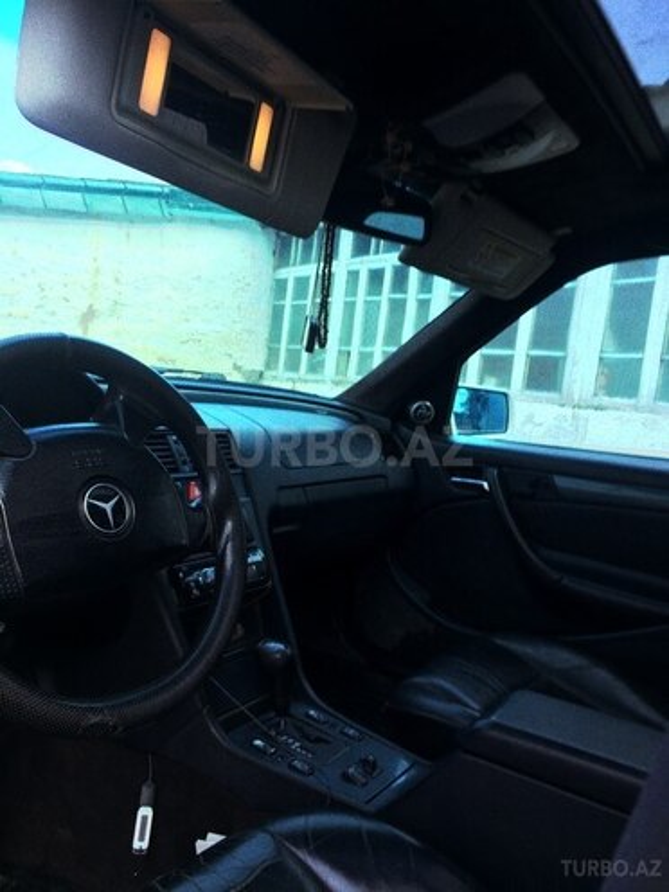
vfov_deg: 61.7
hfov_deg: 48.2
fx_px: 747
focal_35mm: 29
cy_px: 446
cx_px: 334
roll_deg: -5.9
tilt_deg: -8.6
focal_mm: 4.15
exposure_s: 1/100
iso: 40
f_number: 2.2
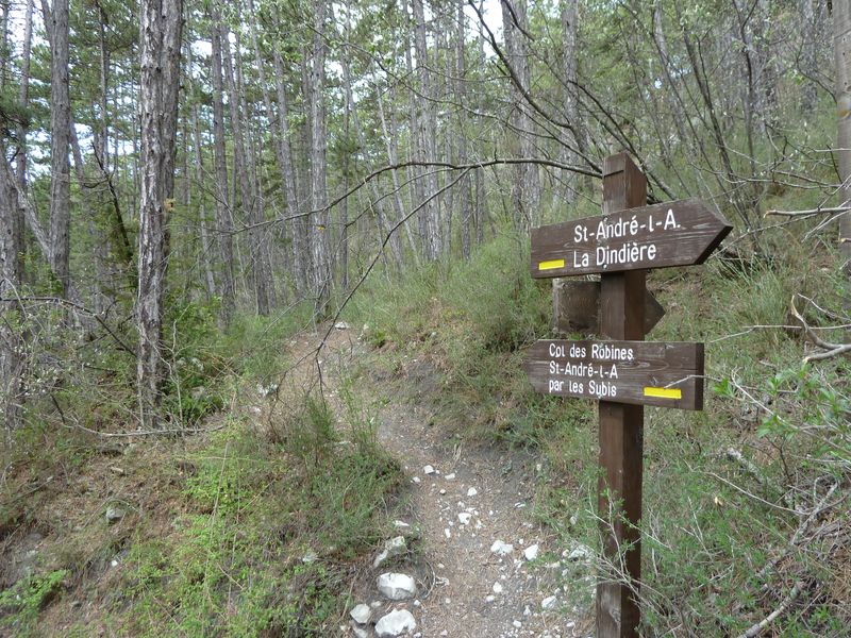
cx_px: 426
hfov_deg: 69.4
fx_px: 615
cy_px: 319
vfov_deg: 54.9
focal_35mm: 25
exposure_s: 1/80
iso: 80
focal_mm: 4.1
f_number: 3.3
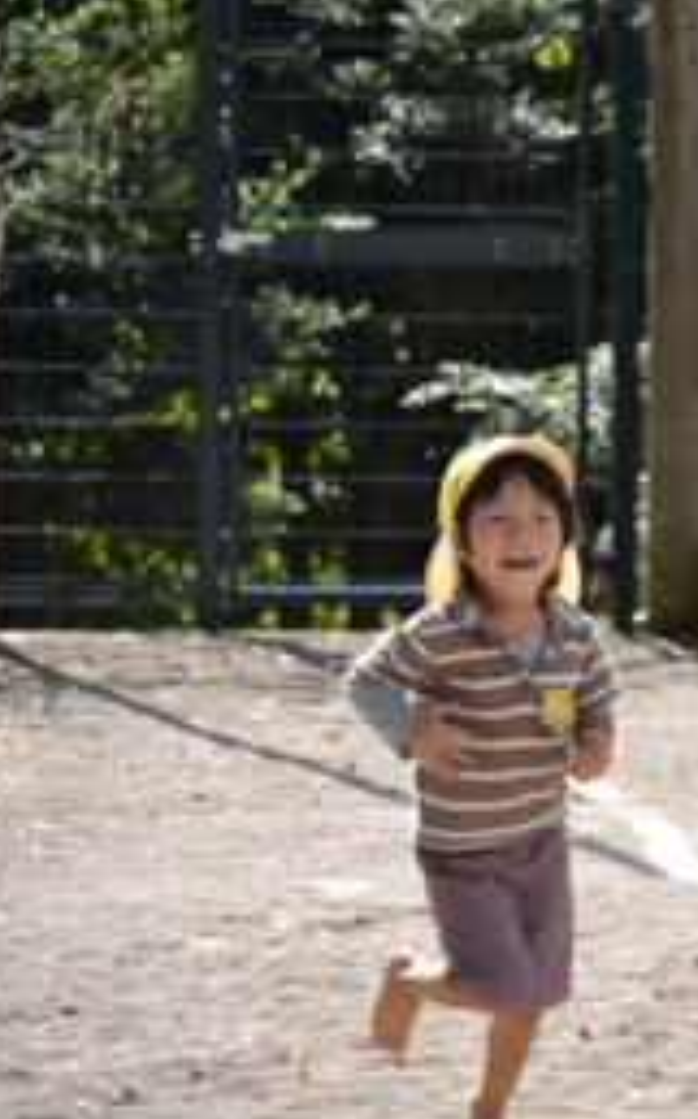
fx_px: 7581
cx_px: 772
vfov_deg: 8.4
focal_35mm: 249
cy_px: 575
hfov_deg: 5.3
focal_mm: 105
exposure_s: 1/200
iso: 100
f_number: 5.6
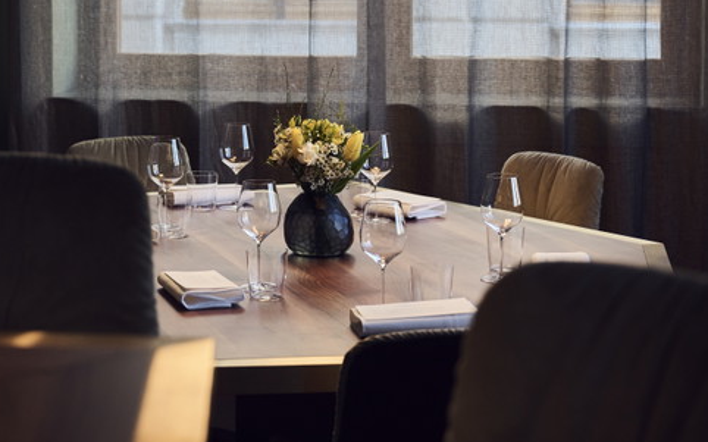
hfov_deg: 22.6
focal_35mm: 92
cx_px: 354
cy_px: 40
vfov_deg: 14.1
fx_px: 1775
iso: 1600
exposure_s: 1/160
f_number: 4
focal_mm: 58
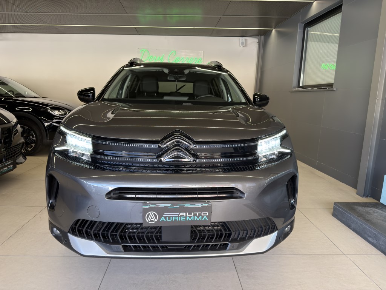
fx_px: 268
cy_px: 145
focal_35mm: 24
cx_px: 193
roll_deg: -1.9
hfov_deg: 71.6
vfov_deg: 56.8
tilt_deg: -10.5
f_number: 1.78
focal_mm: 6.76
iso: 125
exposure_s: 1/120
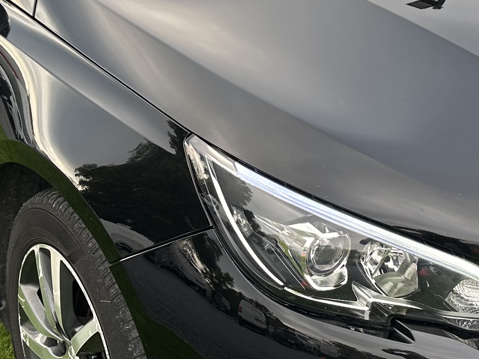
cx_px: 349
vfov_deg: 18.4
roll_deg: -1.8
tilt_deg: -22.9
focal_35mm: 80
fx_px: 1107
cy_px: 212
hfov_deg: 24.2
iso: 64
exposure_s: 1/212
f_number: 1.78
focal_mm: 6.86
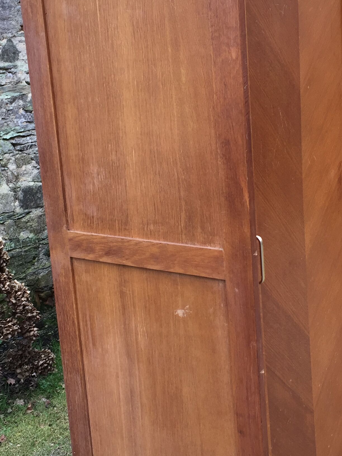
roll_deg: +4.6
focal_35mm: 58
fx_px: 764
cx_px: 172
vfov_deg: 33.2
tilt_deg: -10.5
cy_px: 224
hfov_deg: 25.2
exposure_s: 1/50
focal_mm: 4.15
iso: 40
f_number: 2.2
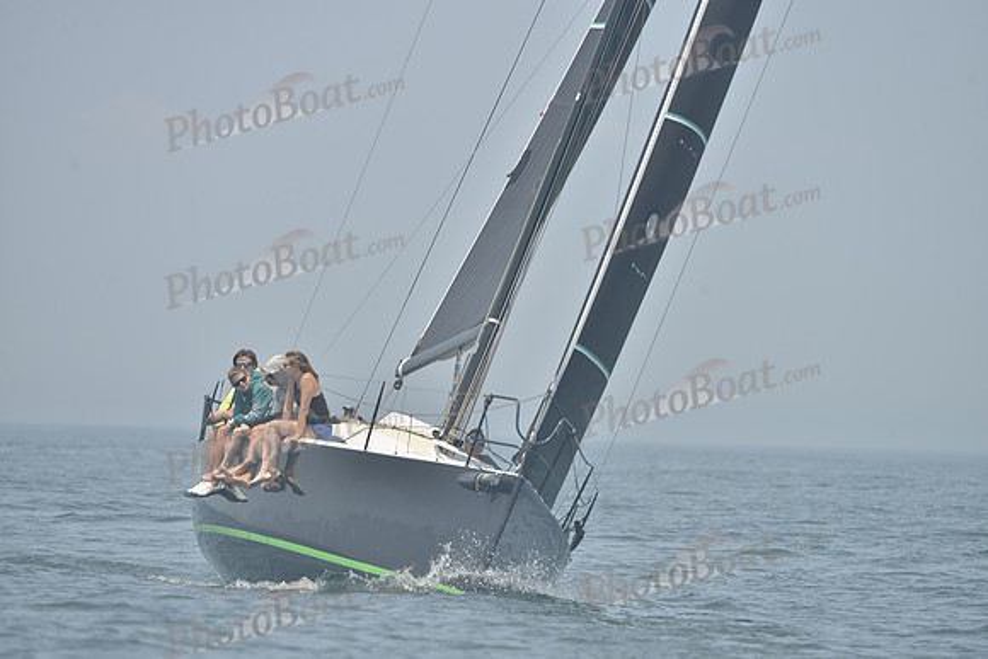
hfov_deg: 8.6
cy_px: 330
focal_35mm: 240
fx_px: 6588
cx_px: 494
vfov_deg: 5.7
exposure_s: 1/1000
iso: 280
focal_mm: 240
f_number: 7.1
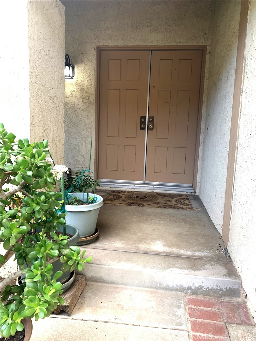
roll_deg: -0.3
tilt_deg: -8.6
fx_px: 256
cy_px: 170
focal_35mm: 26
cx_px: 128
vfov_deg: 67.3
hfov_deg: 53.1
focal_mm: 4.25
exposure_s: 1/121
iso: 80
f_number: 1.8
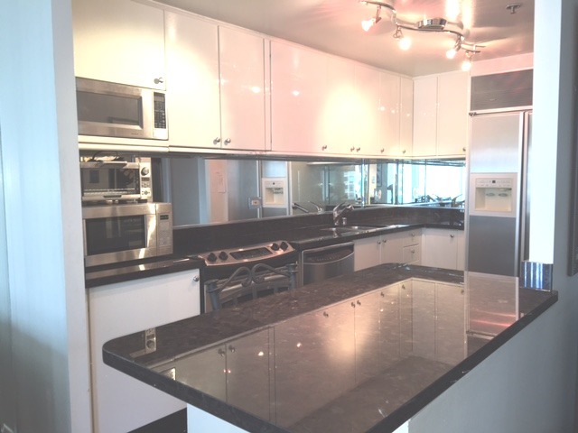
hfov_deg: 61.7
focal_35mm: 29
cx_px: 289
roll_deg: +0.9
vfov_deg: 48.2
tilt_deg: -3.7
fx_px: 484
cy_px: 216
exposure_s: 1/30
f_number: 2.2
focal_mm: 4.15
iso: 25
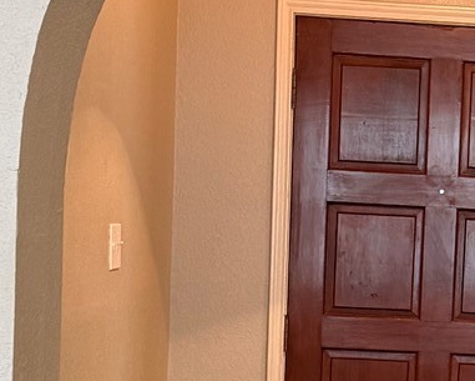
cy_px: 330
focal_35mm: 126
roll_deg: -4.0
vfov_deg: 12.2
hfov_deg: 14.8
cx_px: 567
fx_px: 1772
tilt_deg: -3.7
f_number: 1.78
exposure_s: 1/60
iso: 400
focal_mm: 6.76
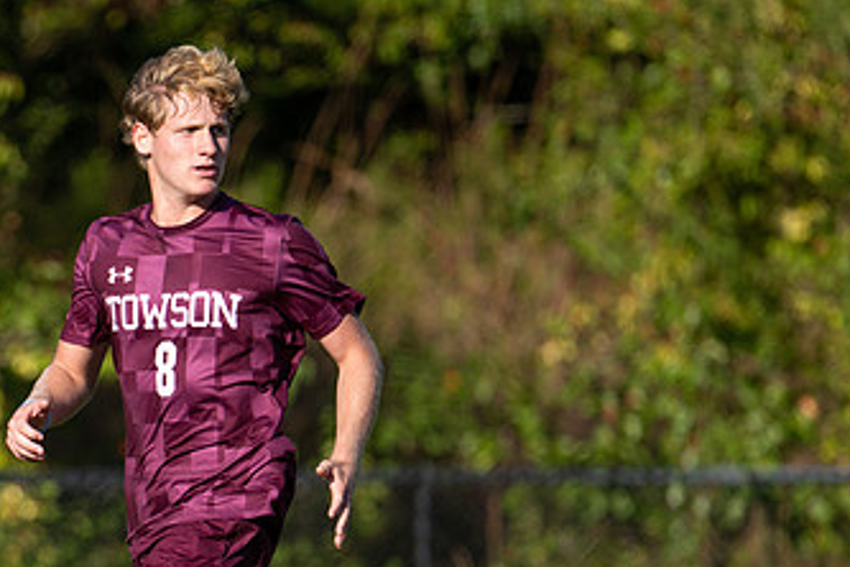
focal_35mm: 1085
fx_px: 25616
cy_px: 459
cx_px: 62
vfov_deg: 1.3
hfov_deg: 1.9
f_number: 4.5
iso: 200
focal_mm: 400
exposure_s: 1/1600
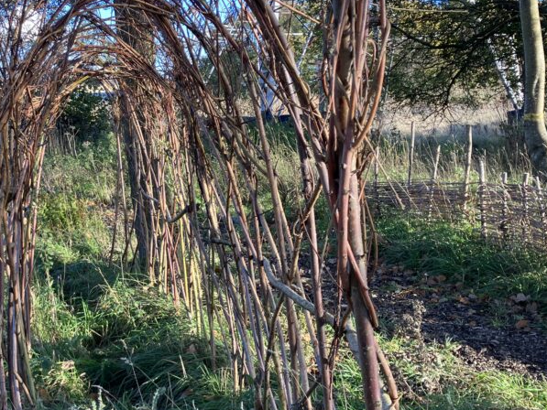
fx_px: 759
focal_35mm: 48
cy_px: 228
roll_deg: +1.7
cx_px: 176
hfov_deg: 39.1
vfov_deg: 30.3
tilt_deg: -7.9
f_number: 1.8
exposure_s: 1/121
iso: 20
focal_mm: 3.99
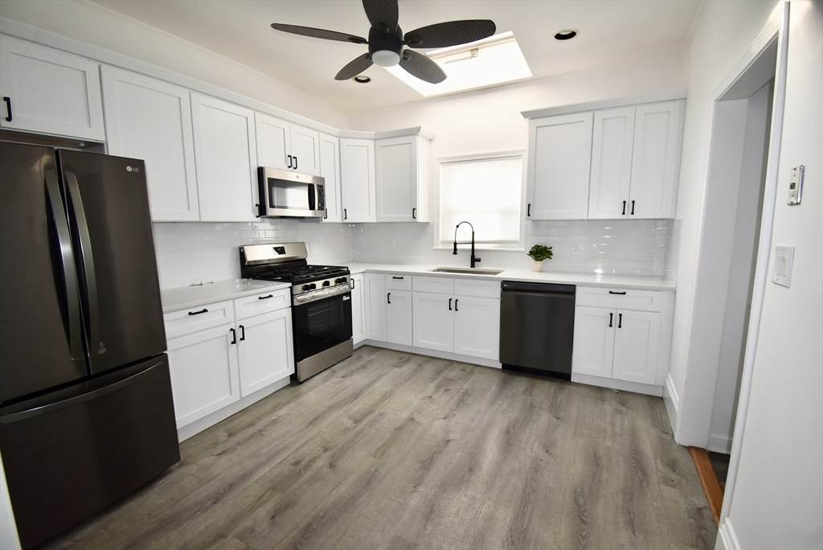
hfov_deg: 100.4
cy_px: 275
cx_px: 412
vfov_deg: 77.4
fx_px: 343
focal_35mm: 15
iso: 720
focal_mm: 10
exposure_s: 1/200
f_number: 5
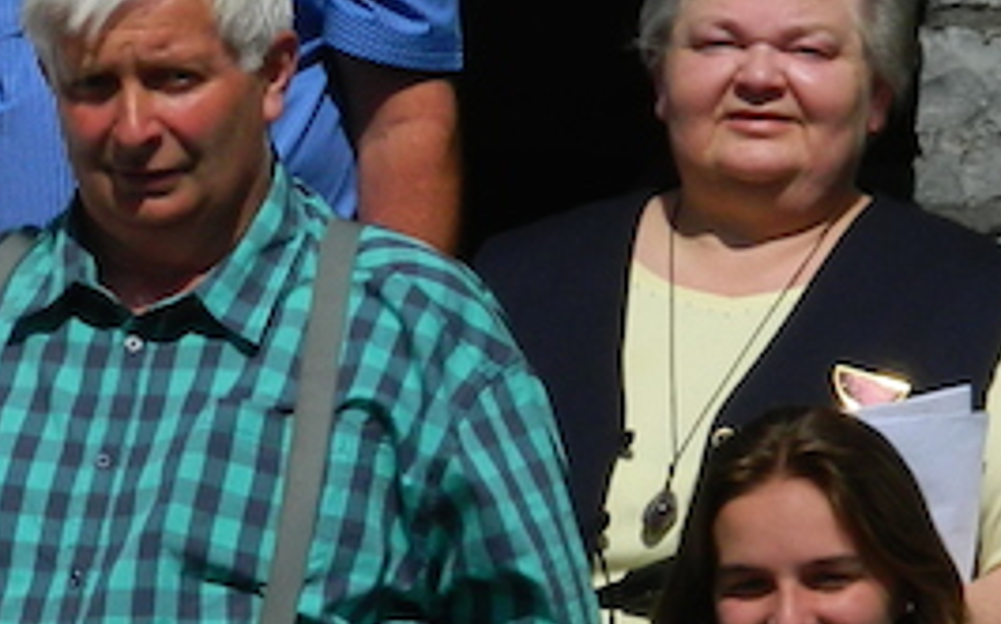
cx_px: -56
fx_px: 13416
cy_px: 846
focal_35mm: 492
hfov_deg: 4.3
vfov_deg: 2.7
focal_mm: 18.6
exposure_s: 1/200
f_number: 12.6
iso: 80
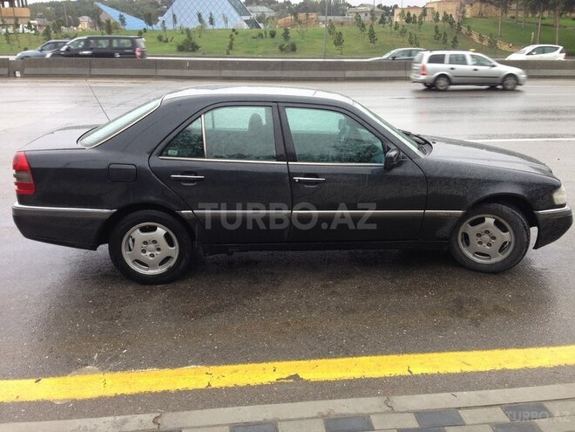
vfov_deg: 42.9
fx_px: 548
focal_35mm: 33
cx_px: 288
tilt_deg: -19.7
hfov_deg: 55.4
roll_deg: +1.2
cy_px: 216
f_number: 2.4
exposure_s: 1/158
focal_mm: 4.12
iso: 50
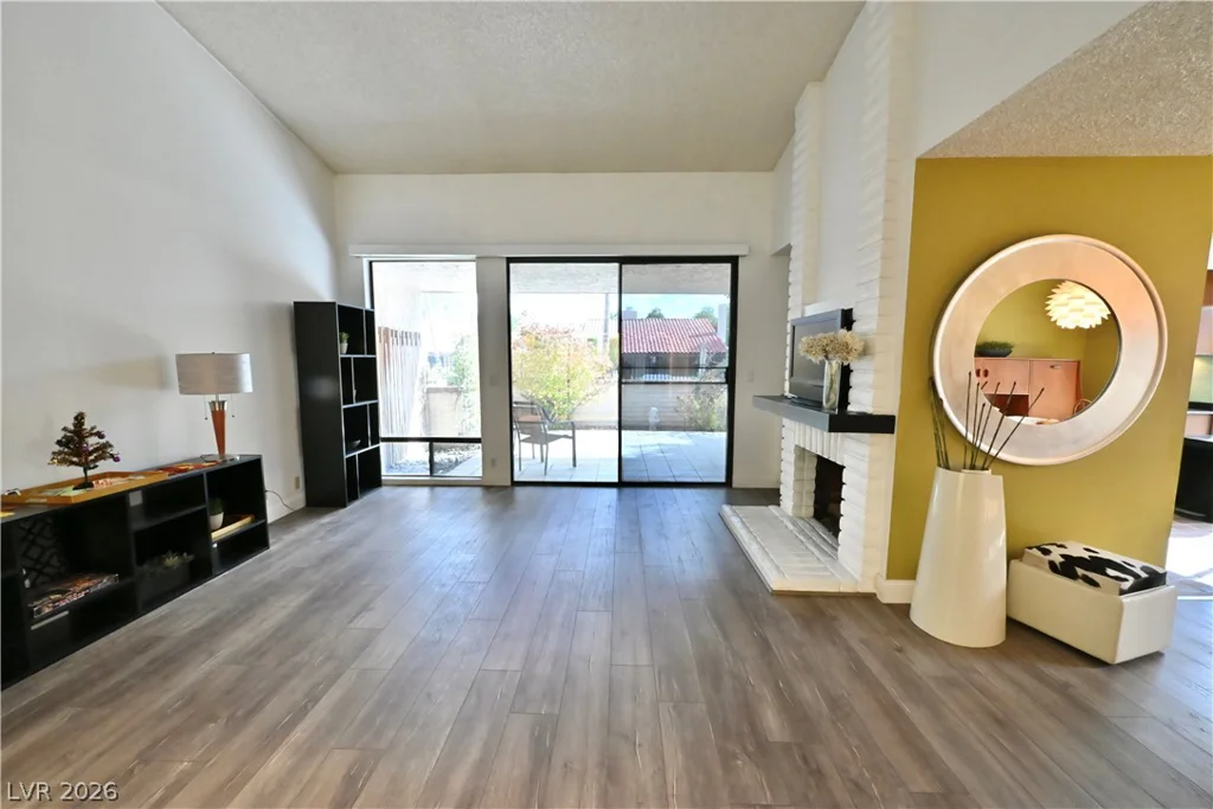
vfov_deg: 81.2
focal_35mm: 14
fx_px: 472
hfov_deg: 104.2
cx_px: 606
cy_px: 404
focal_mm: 14
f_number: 14
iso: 8000
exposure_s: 1/60
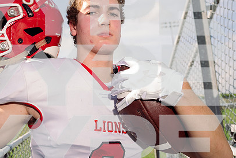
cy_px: 76
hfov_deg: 43.9
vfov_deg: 30.5
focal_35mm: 44
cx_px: 81
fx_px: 289
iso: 50
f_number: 5
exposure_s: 1/250
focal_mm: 31
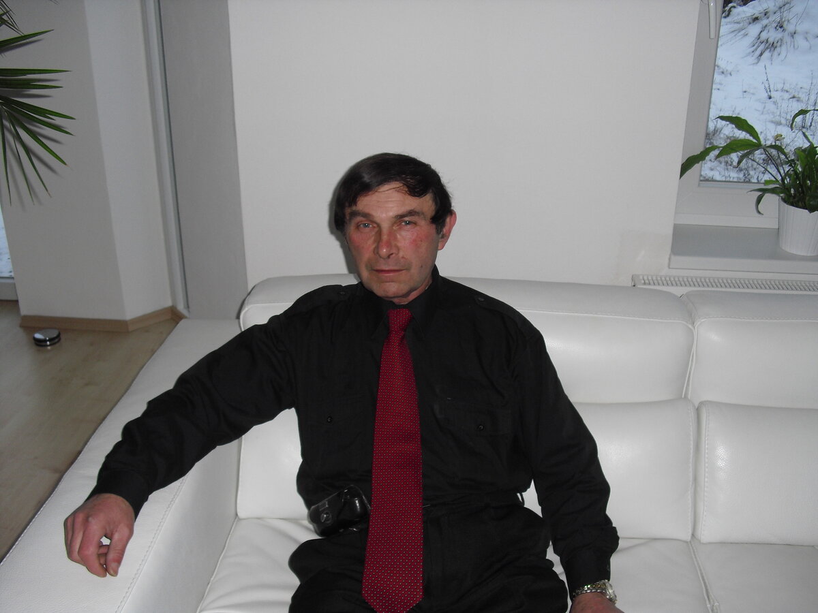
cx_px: 409
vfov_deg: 39.7
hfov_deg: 51.4
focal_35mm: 36
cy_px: 306
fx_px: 851
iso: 100
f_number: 3.1
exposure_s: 1/60
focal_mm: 6.3
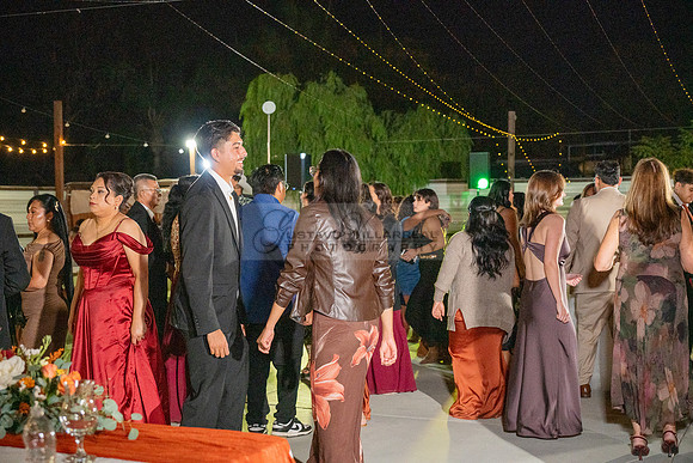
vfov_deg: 27.0
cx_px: 346
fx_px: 963
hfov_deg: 39.6
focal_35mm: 50
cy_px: 232
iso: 3200
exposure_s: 1/250
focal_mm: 50
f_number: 4
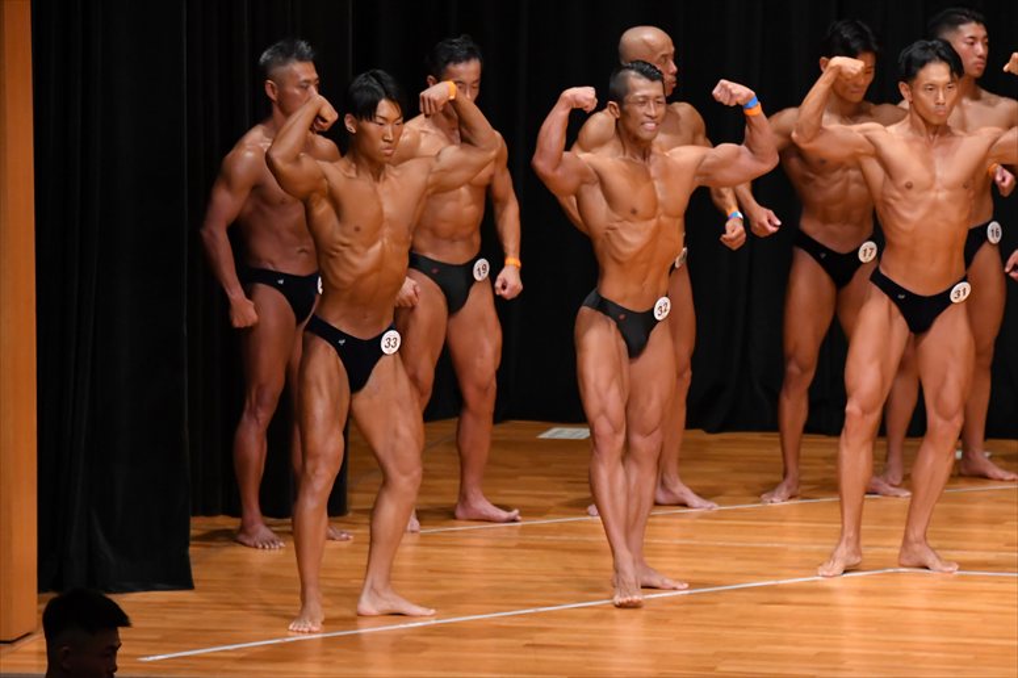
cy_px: 339
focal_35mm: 255
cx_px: 509
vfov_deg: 5.4
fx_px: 7207
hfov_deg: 8.1
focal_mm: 170
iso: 5000
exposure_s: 1/400
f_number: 5.6
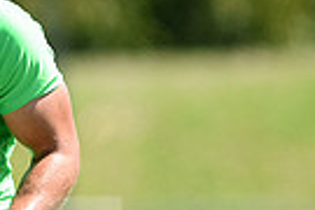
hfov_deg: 1.6
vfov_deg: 1.1
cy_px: 267
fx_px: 11287
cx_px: -72
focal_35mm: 1290
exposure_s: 1/1600
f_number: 2.8
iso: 200
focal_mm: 300
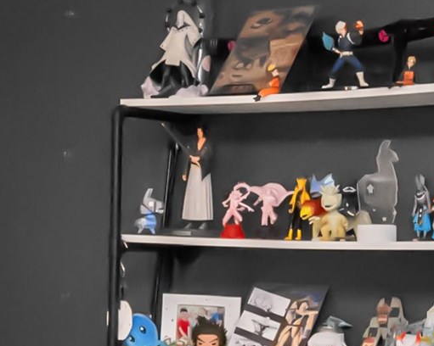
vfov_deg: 15.9
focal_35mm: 96
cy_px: 264
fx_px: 1232
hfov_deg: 19.9
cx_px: 170
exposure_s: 1/125
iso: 4000
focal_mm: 11.5
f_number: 4.8
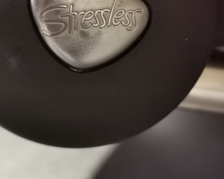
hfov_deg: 23.8
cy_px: 65
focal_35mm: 80
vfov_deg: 19.1
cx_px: 111
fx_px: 530
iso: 320
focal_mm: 5.56
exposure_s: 1/50
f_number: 1.6
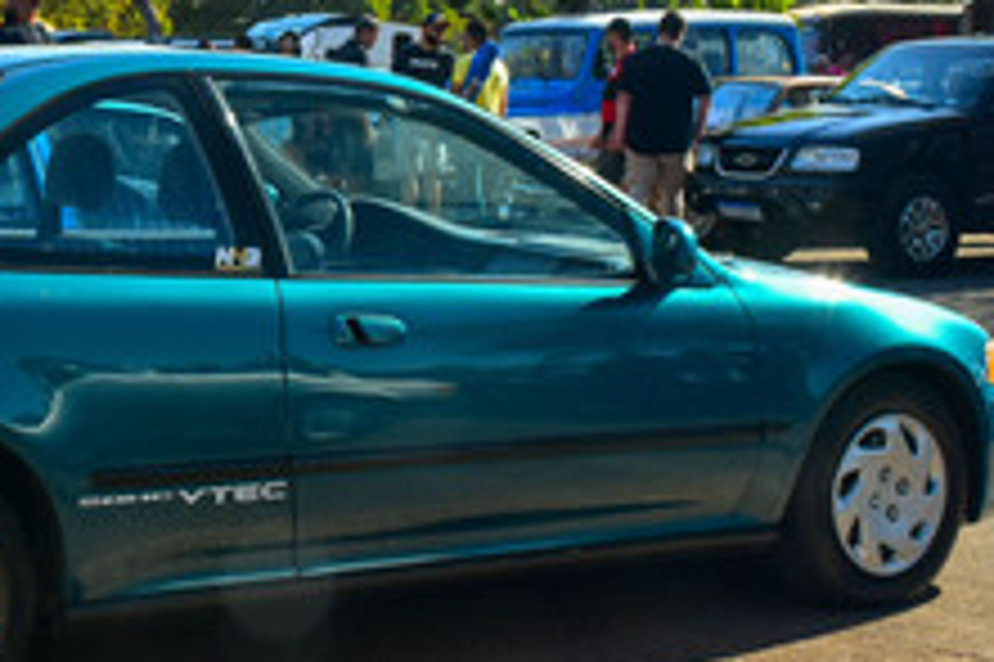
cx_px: 157
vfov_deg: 17.3
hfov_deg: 25.4
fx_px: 2156
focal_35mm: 78
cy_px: 164
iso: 250
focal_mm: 23
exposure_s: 1/100
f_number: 10
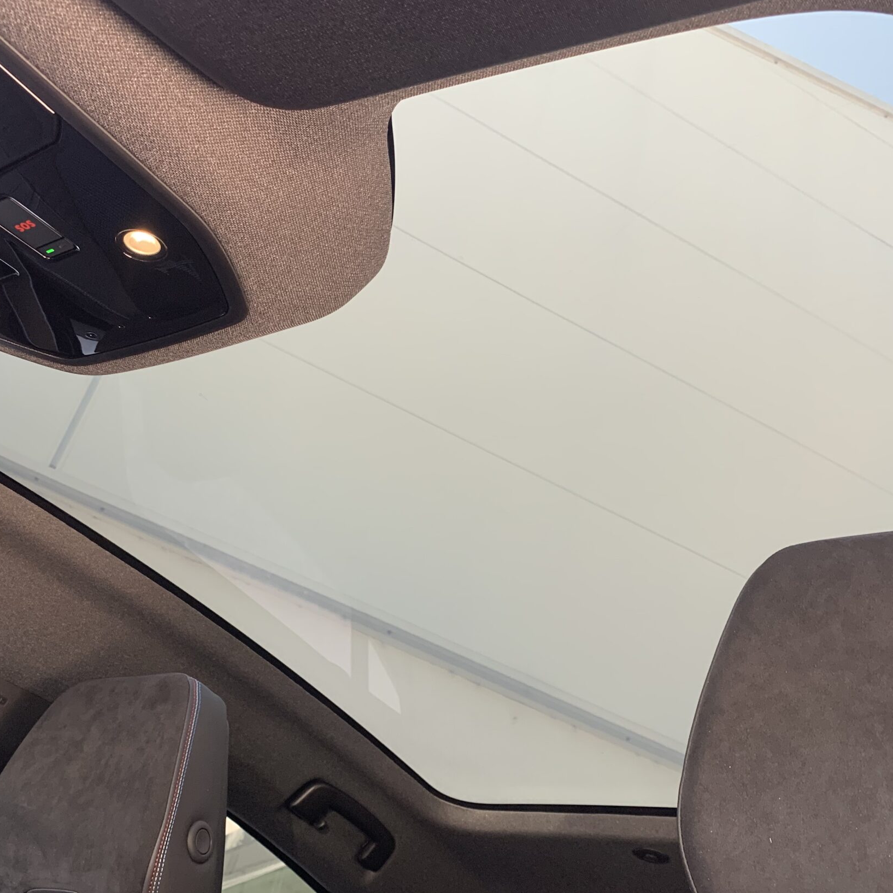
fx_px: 1051
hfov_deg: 45.9
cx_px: 379
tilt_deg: +31.9
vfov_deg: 46.0
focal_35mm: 36
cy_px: 489
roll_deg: -17.5
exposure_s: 1/119
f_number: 1.8
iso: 100
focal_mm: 4.25
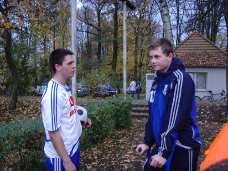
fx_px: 257
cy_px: 86
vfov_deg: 36.8
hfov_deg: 47.9
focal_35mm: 39
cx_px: 114
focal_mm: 6.6
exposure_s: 1/45
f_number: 3.5
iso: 200
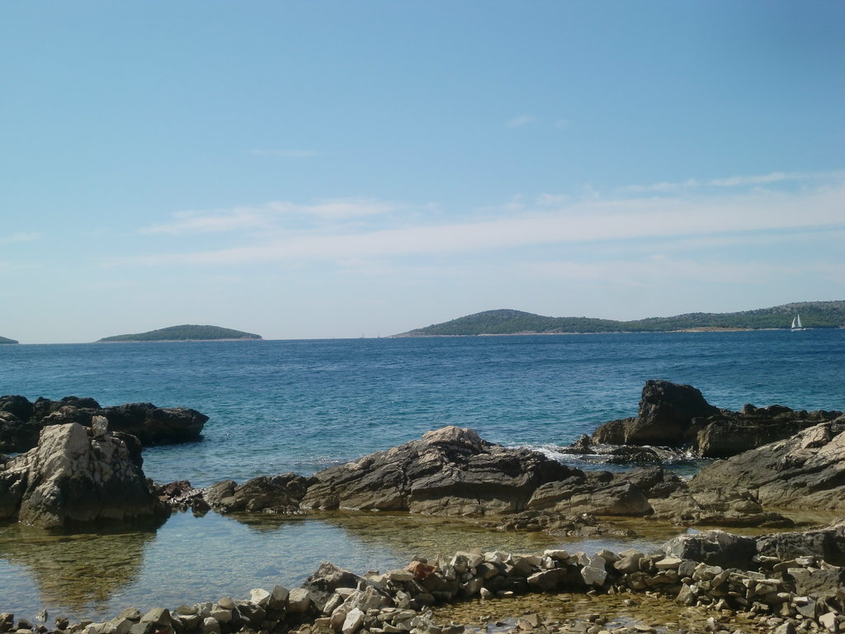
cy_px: 317
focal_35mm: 48
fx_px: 1172
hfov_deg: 39.7
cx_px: 422
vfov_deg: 30.3
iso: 64
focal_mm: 7.91
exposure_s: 1/200
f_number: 10
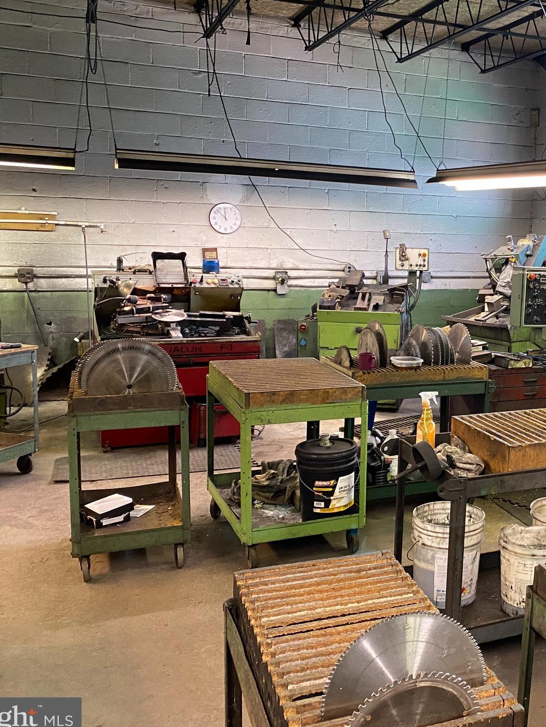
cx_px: 484
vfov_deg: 48.9
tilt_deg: -7.9
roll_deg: -1.8
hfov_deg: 35.6
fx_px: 799
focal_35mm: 38
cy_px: 341
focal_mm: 4.25
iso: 320
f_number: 1.8
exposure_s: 1/60
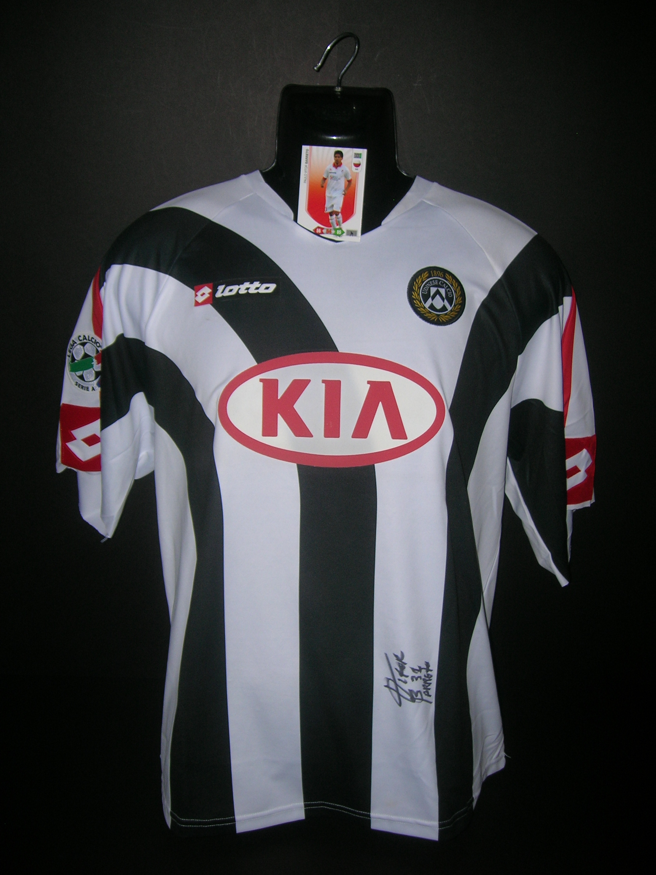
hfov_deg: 41.8
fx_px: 859
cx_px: 328
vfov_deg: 54.0
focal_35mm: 34
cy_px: 438
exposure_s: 1/60.1
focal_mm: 5.7
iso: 50
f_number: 2.9
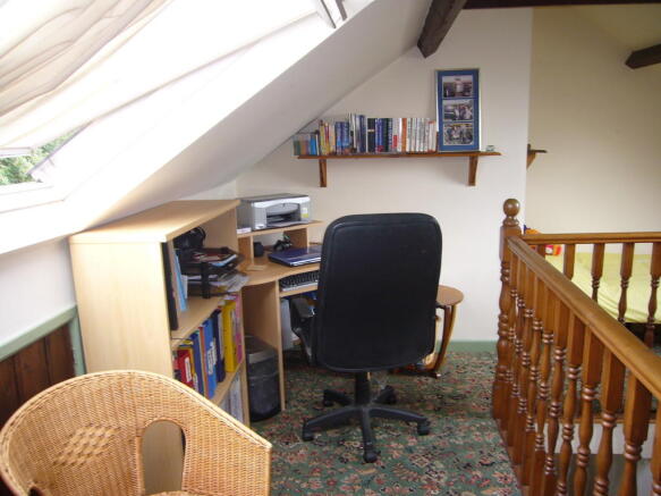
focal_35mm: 28
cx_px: 330
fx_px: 535
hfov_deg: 63.5
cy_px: 248
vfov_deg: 49.7
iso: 100
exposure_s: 1/30
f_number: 2.8
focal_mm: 4.6
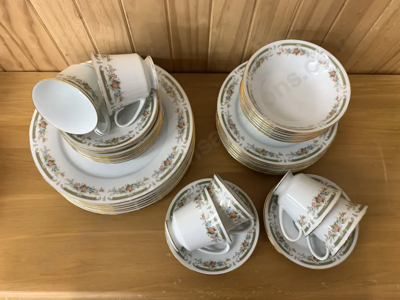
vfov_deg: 53.1
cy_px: 150
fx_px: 300
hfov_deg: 67.3
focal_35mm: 26
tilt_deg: -70.0
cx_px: 200
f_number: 1.8
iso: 80
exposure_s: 1/50
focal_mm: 4.25
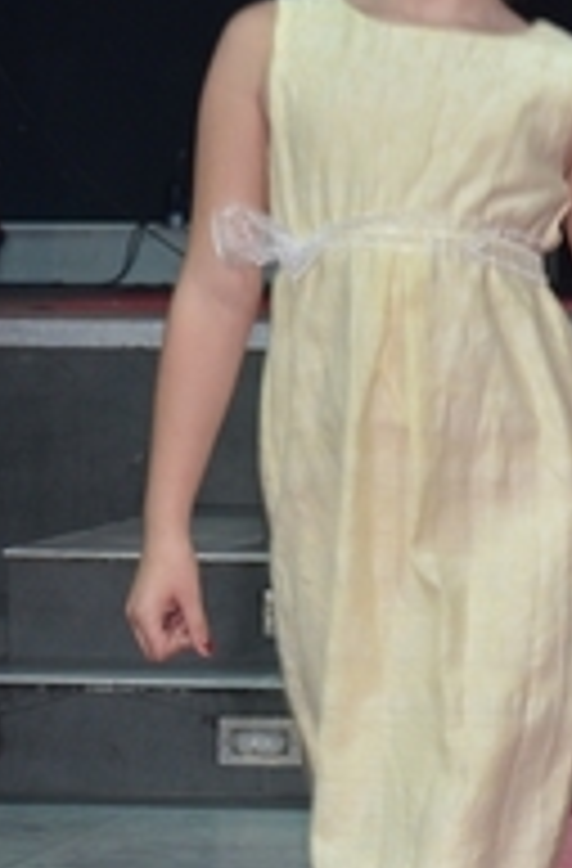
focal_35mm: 235
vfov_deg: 8.8
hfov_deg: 5.8
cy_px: 544
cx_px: 387
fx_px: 5651
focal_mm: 58
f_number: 6.3
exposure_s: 1/60
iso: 640
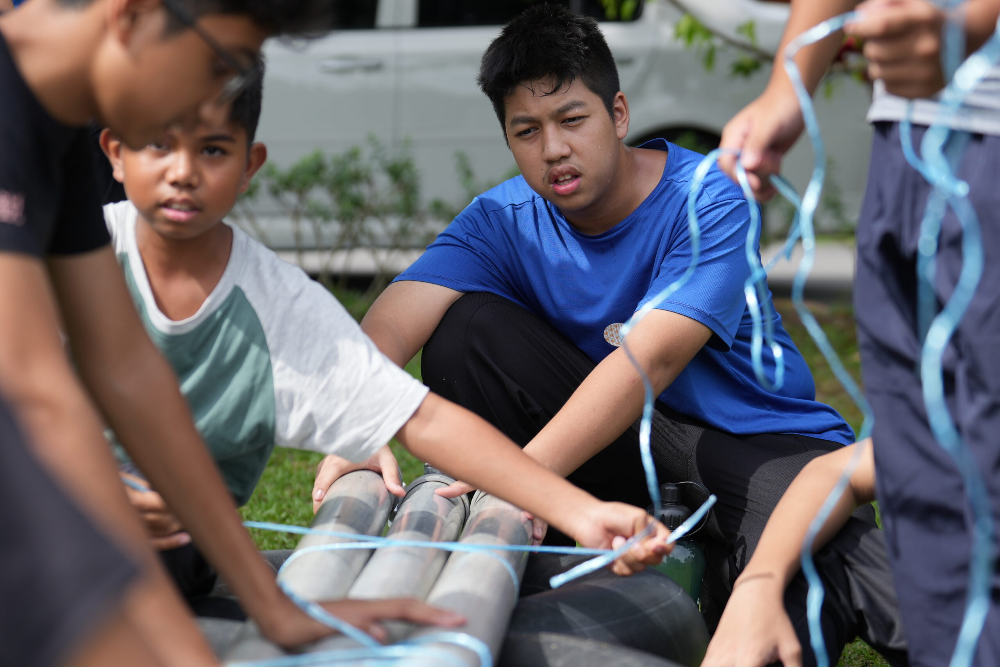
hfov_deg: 17.3
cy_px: 334
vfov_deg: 11.6
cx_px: 500
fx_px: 3278
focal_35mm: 118
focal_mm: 79
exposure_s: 1/1000
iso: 100
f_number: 2.8
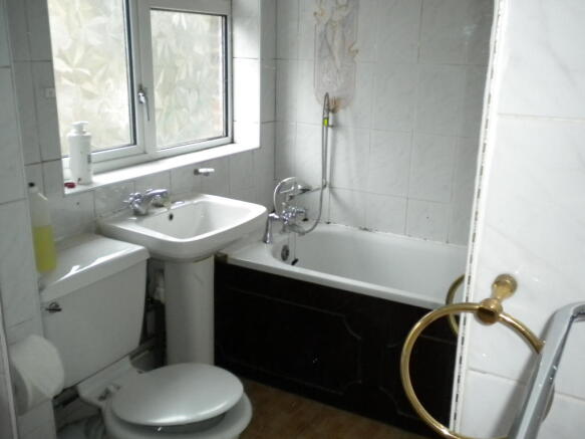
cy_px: 220
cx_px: 292
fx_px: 591
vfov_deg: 40.7
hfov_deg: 52.6
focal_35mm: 35
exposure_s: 1/44
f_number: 3.1
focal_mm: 6.3
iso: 400
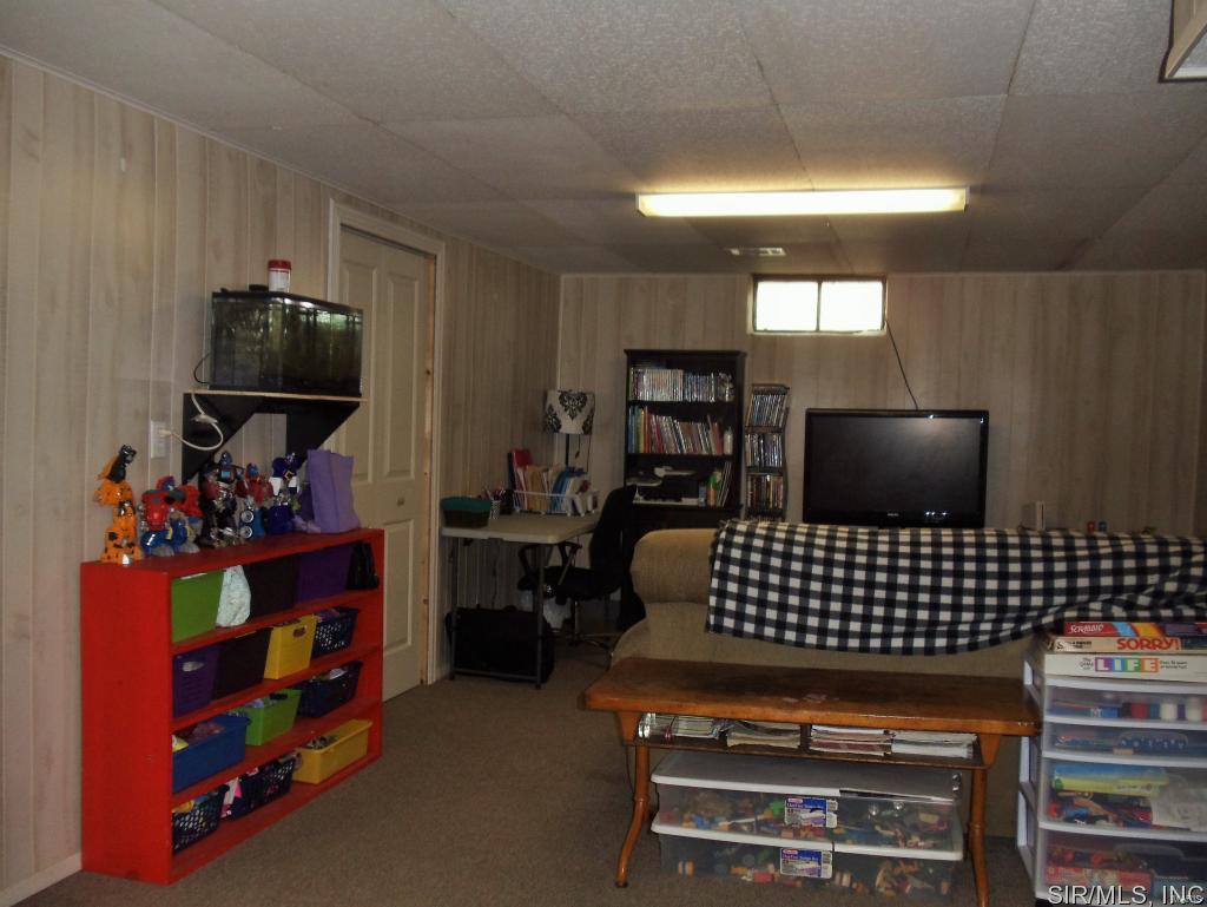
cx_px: 604
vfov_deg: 32.9
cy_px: 454
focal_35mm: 44
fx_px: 1535
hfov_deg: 42.9
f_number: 3.5
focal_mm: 6
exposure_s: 1/30
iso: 100
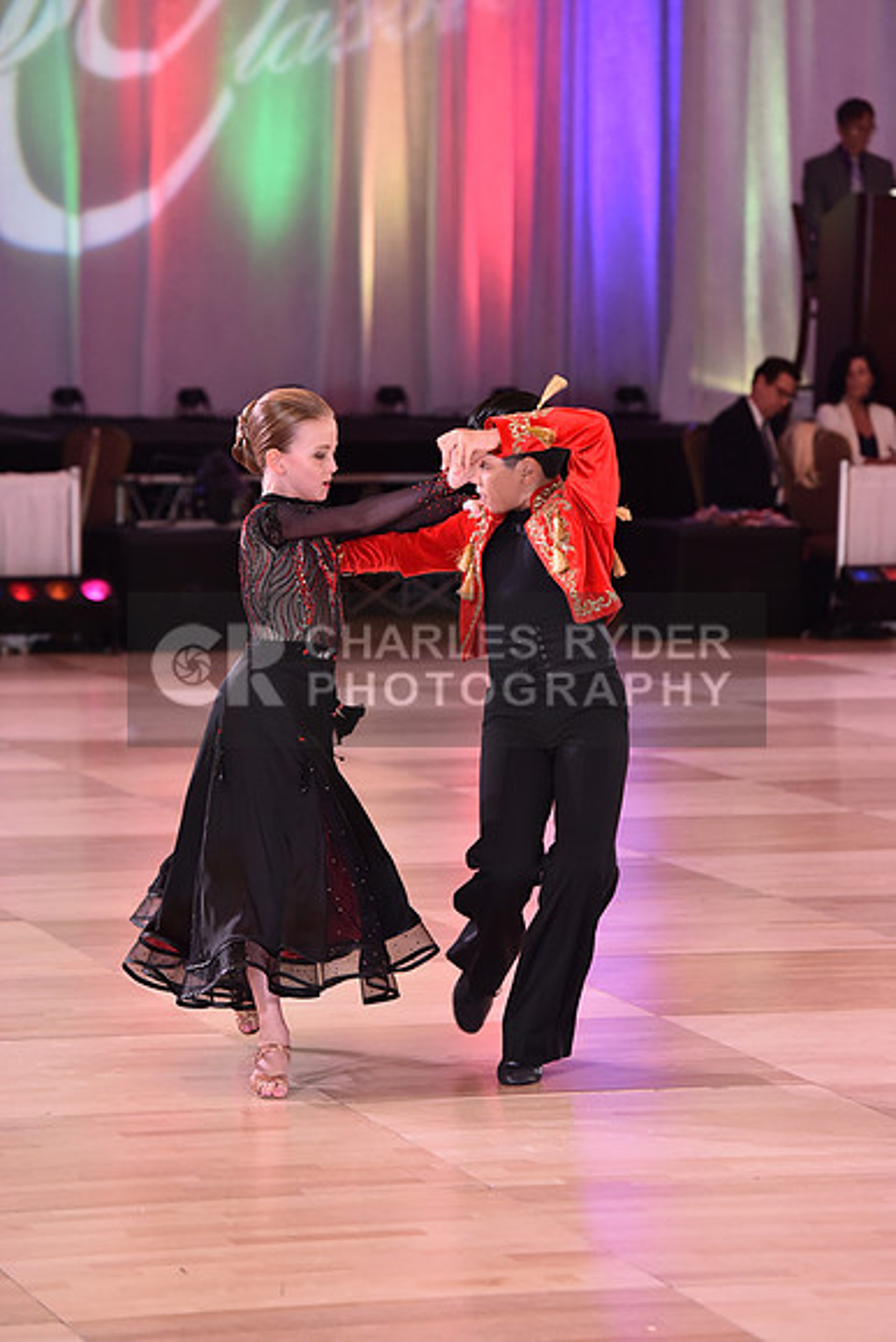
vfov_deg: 13.7
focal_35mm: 150
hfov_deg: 9.2
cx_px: 448
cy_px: 671
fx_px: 5596
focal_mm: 150
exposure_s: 1/250
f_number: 5
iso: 2000
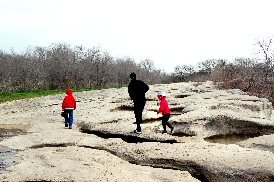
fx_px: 365
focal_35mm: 48
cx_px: 137
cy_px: 91
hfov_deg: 41.1
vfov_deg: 28.0
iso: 200
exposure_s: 1/100
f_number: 16
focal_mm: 32
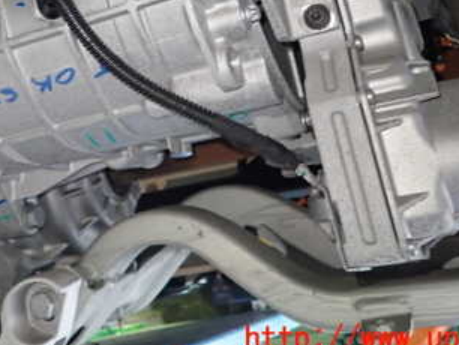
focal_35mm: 49
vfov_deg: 28.3
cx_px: 134
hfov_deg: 38.2
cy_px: 21
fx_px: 650
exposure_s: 1/30
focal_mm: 4.5
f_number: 2
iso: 500
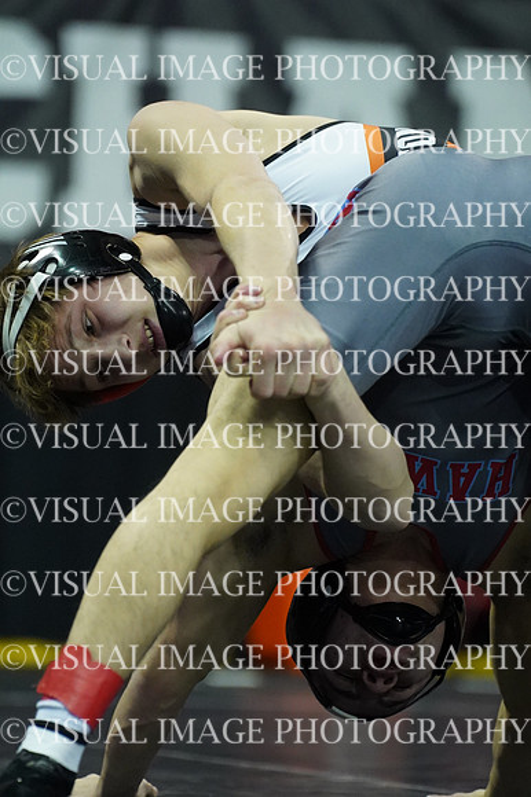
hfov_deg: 6.1
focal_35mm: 225
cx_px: 266
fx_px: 4984
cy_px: 398
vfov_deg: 9.2
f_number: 2.8
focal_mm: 150
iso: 6400
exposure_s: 1/1250
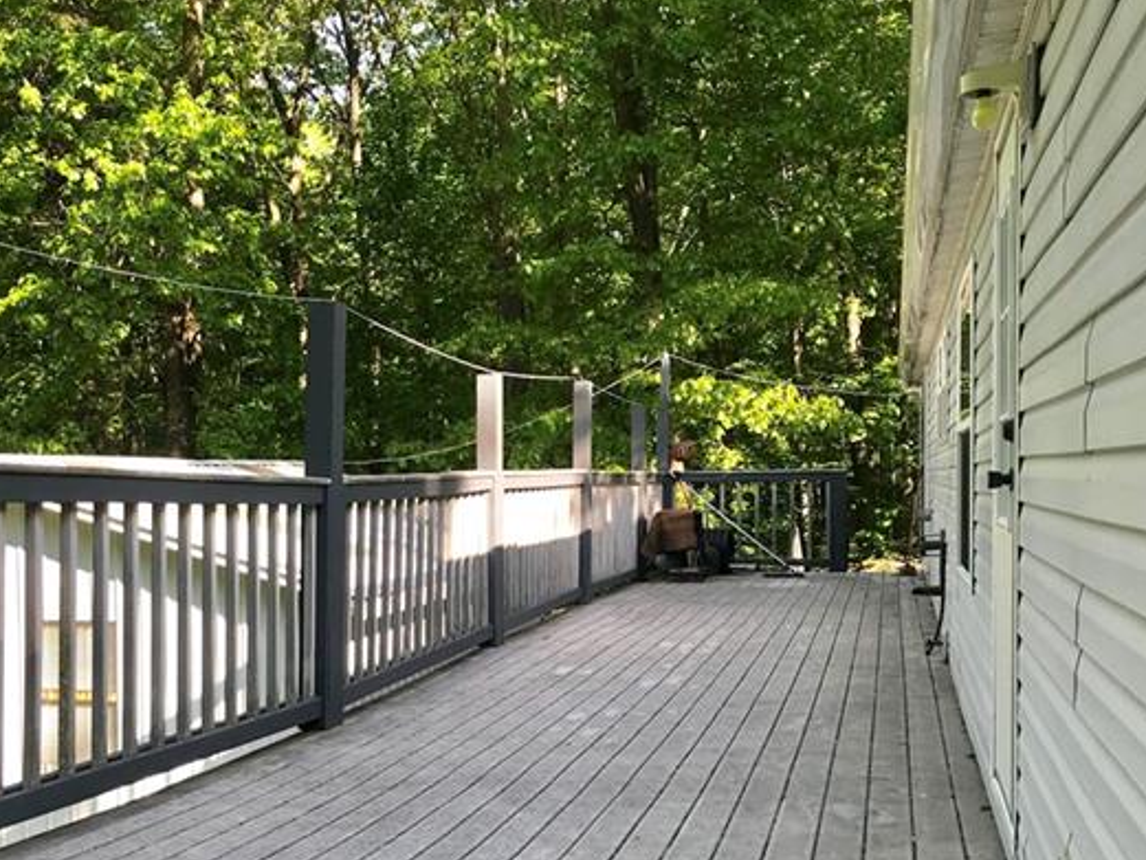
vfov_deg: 33.4
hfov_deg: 43.6
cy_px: 543
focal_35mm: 43
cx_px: 451
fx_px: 1424
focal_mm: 3.99
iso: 20
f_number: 1.8
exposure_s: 1/368
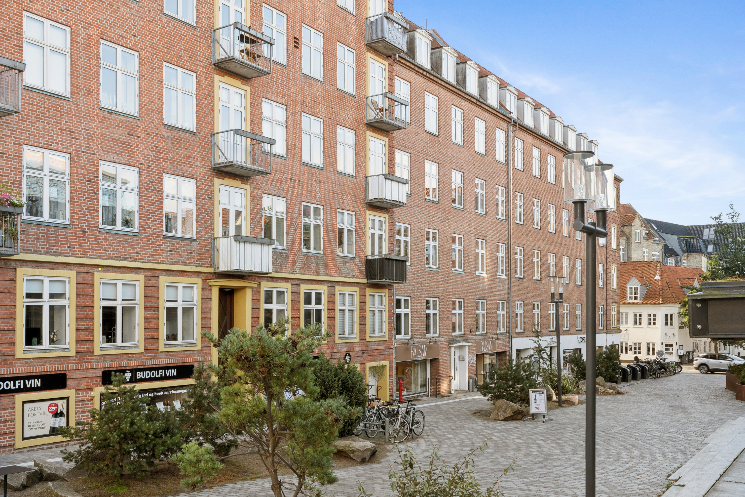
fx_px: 724
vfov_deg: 37.9
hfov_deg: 54.4
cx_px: 372
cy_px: 248
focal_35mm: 35
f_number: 11
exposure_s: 1/80
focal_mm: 35
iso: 400
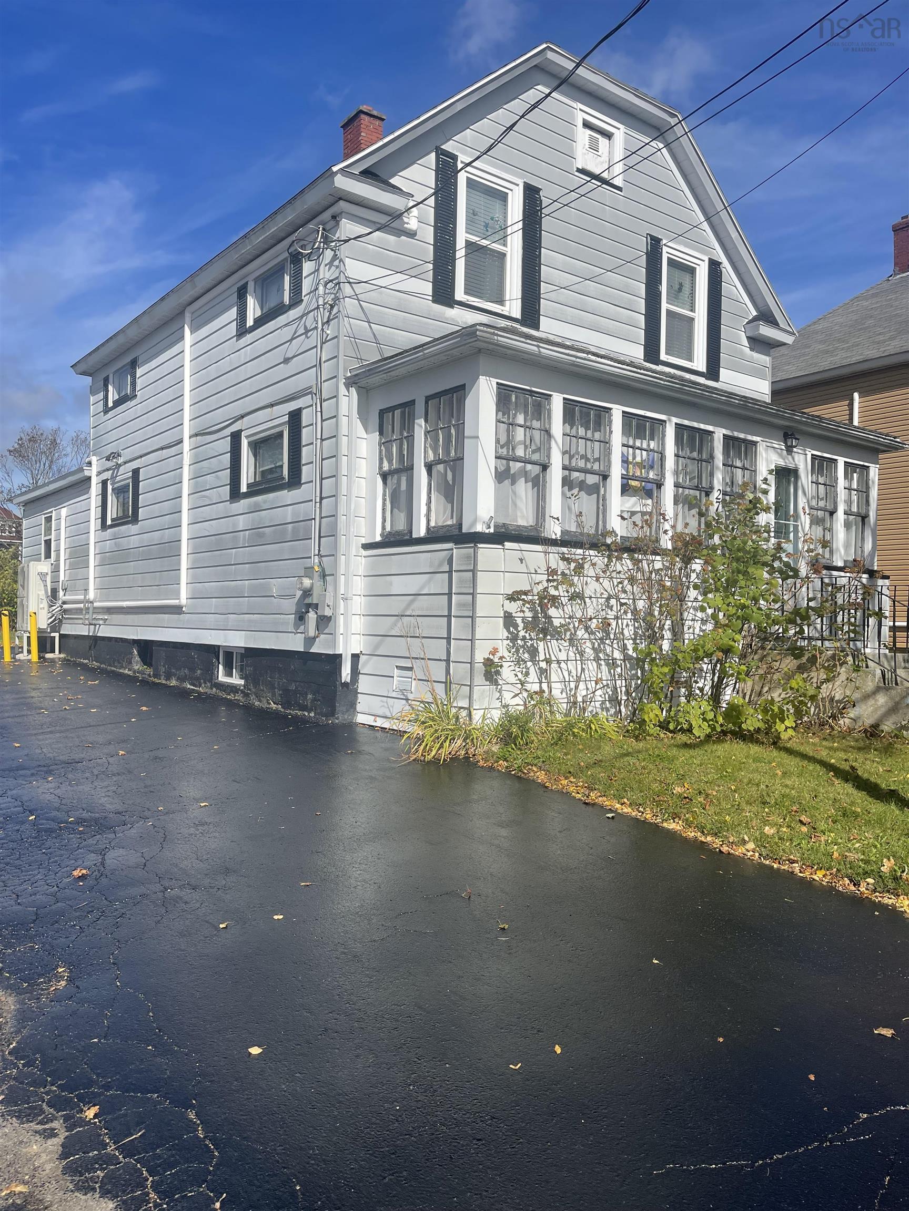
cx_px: 454
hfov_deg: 54.9
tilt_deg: +1.7
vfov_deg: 69.4
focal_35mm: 25
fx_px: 875
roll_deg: -0.9
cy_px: 606
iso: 32
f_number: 1.6
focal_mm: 5.1
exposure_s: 1/6250
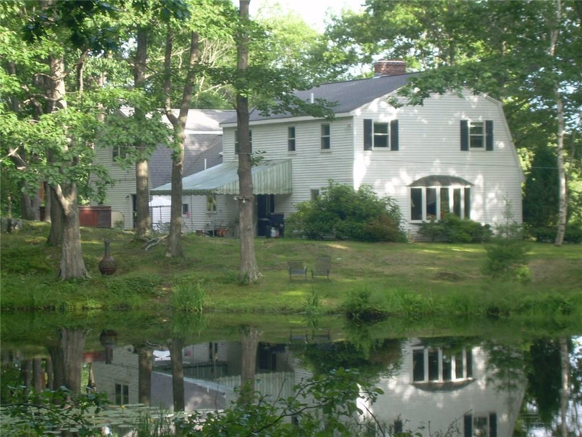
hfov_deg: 17.9
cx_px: 291
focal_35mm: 110
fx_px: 1849
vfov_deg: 13.5
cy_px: 218
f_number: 4.9
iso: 50
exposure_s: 1/32.7
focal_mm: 18.9
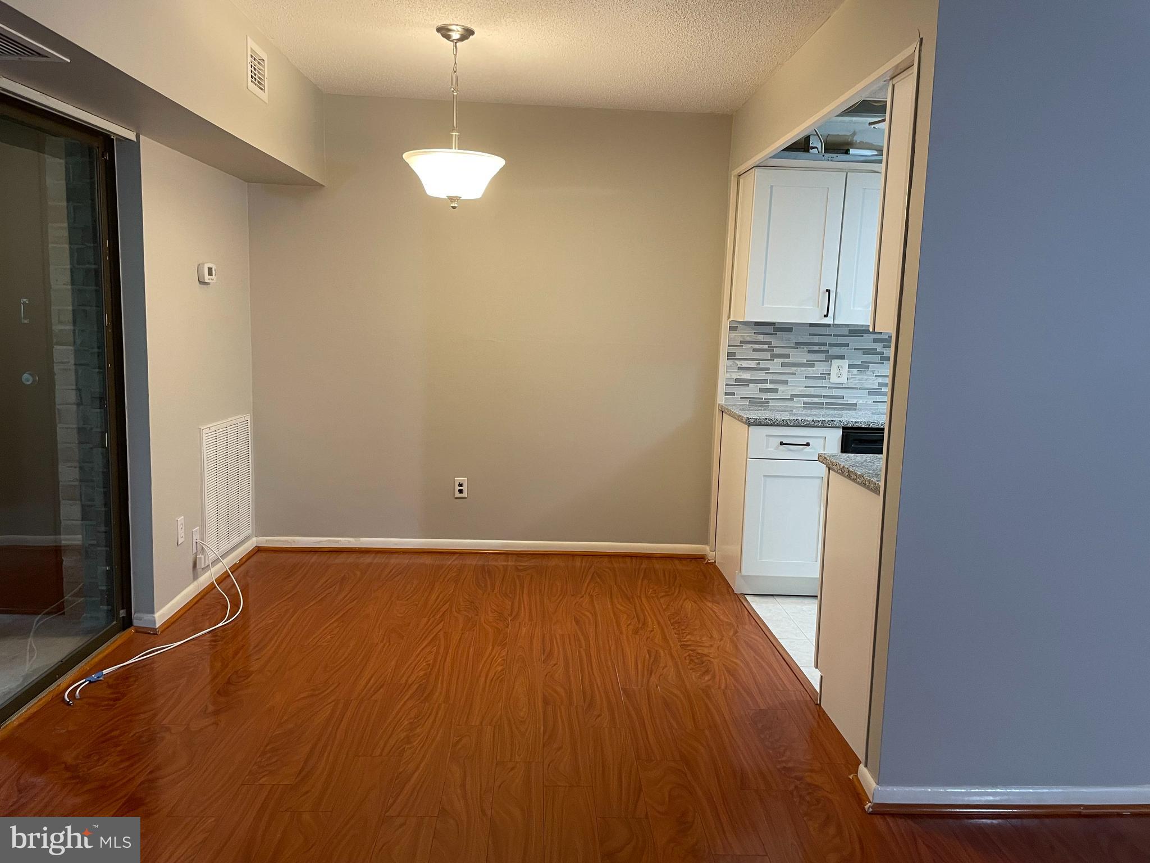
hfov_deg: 67.3
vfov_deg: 53.1
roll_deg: -1.4
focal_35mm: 26
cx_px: 575
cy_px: 432
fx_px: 864
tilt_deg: -7.8
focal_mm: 4.2
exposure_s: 1/60
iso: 160
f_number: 1.6
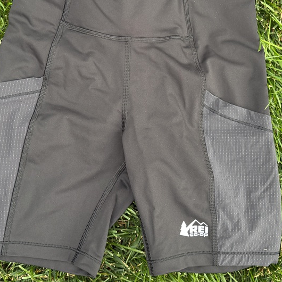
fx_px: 442
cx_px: 151
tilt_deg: -87.1
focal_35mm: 48
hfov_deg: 35.3
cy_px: 90
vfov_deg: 35.0
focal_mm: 6.76
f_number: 1.78
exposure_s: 1/91
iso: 200
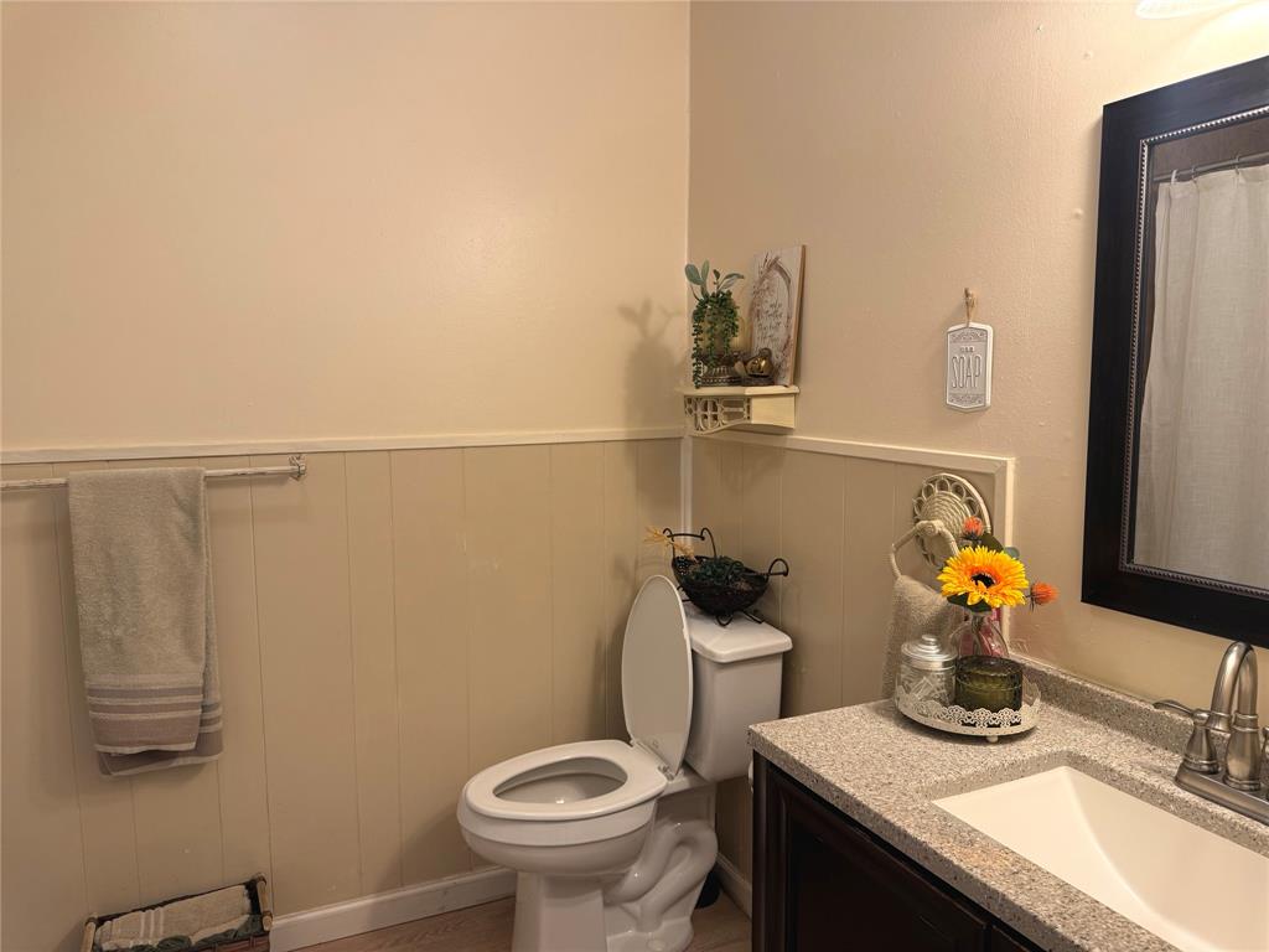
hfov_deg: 71.6
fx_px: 880
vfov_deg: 56.8
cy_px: 476
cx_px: 634
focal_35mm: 24
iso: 125
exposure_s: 1/60
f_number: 1.78
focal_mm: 6.76
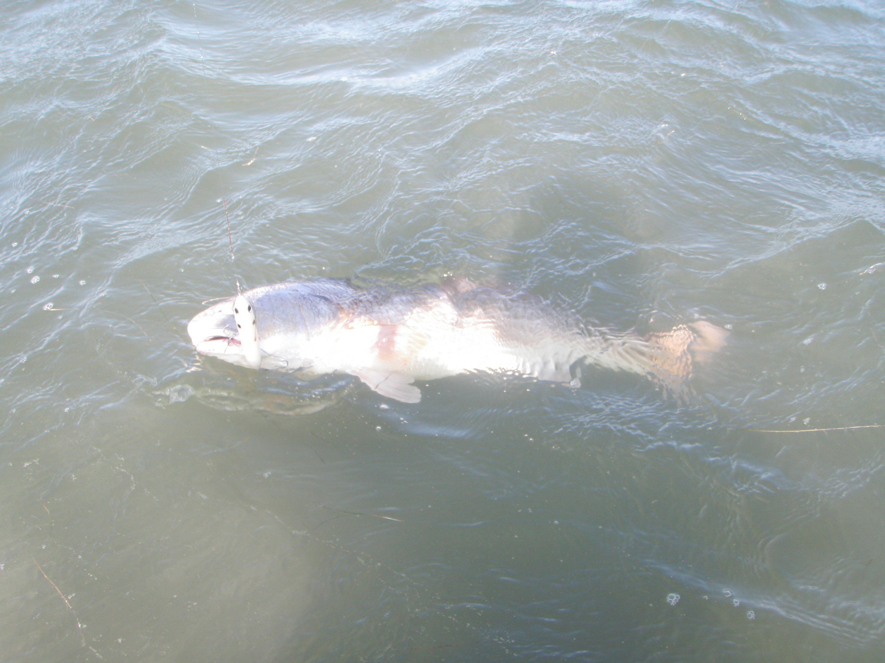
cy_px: 332
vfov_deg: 37.7
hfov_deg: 49.0
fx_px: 972
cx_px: 442
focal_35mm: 38
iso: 80
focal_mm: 6.7
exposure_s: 1/320
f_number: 3.5
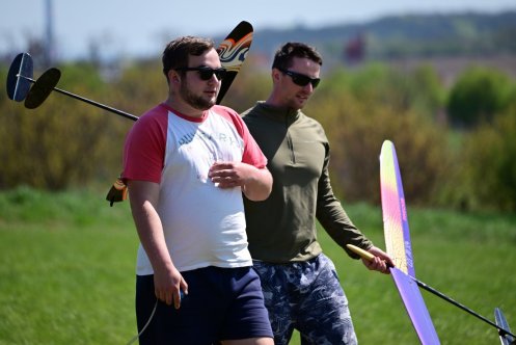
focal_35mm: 400
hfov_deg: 5.2
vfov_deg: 3.4
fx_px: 5736
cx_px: 258
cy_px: 172
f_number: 7.1
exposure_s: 1/3200
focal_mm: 400
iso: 800
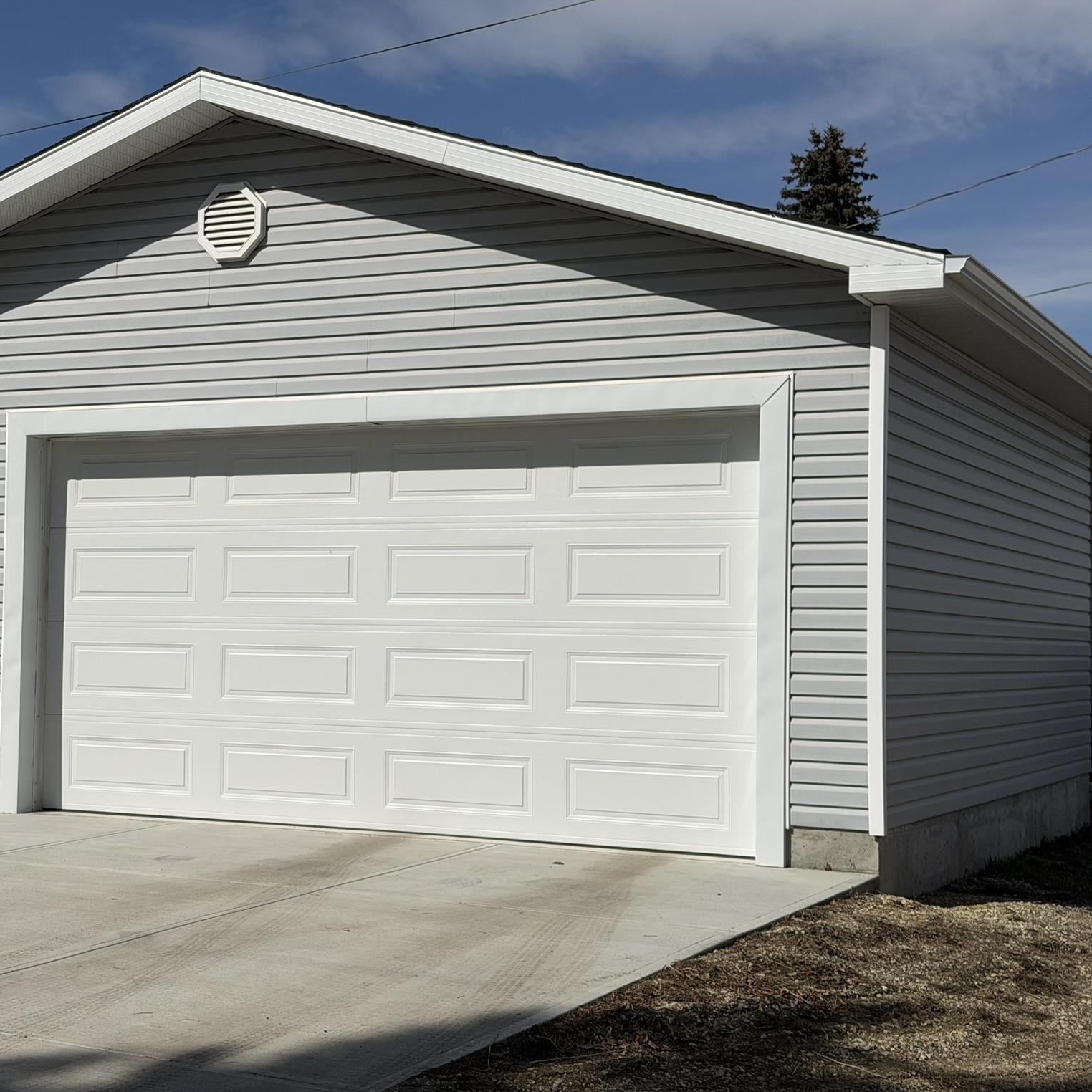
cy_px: 545
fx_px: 2034
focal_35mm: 57
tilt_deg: +2.5
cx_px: 365
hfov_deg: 29.8
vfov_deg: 30.0
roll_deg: -0.9
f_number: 1.78
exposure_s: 1/16129
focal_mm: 6.76
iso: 64
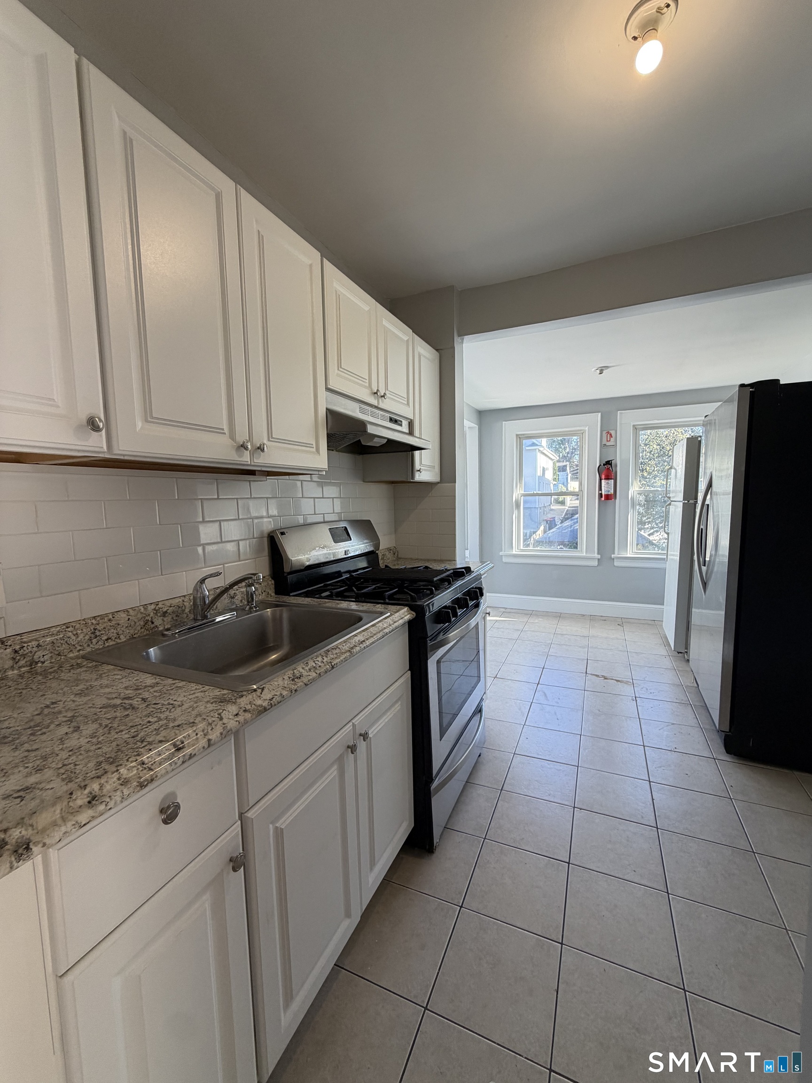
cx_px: 406
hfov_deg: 85.7
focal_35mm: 14
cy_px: 542
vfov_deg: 102.1
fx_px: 438
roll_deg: +1.5
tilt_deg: -6.0
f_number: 2.2
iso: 125
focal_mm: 2.22
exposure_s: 1/120
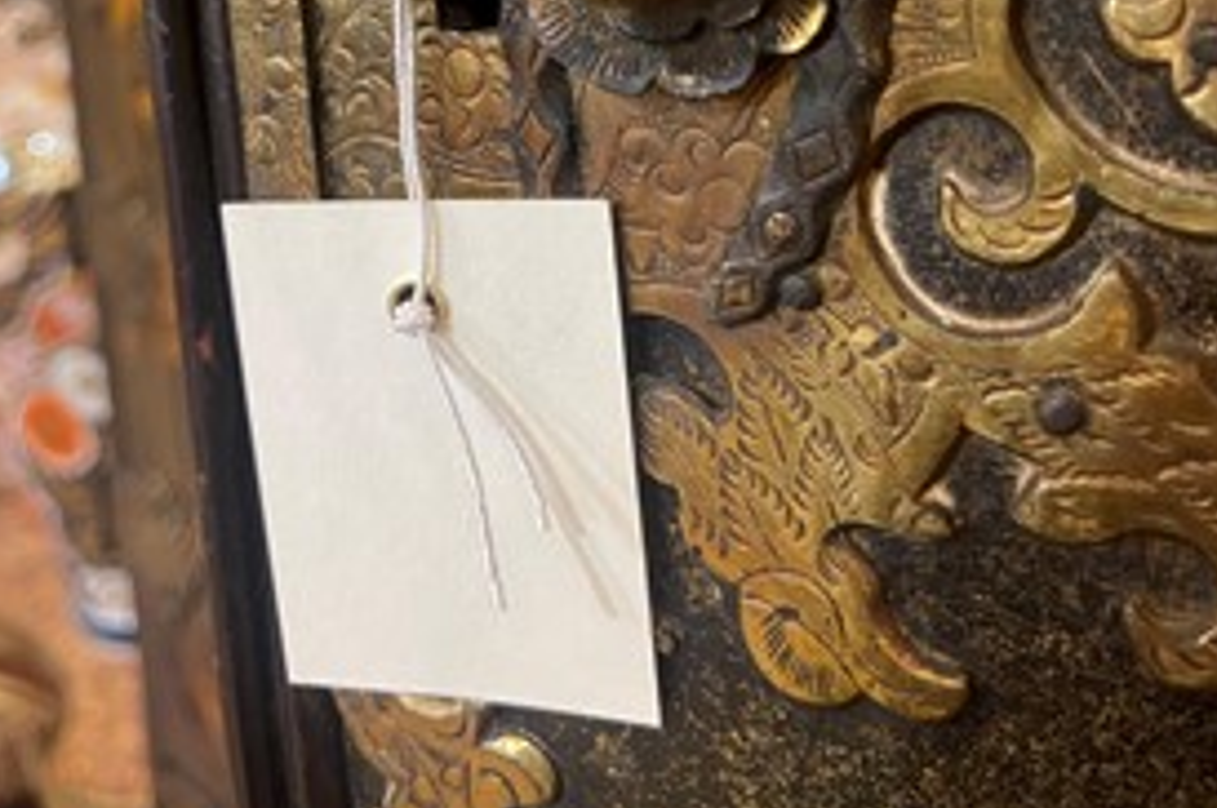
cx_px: 622
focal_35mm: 38
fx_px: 1283
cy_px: -13
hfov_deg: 50.7
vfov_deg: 32.0
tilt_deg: -5.3
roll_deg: +4.9
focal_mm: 5.1
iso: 160
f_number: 1.6
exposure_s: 1/50
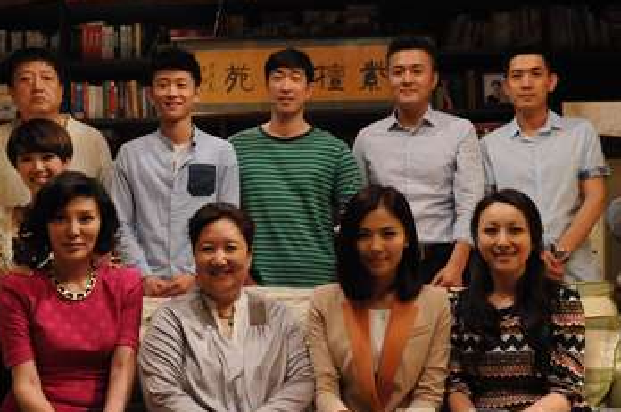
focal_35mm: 44
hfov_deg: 44.5
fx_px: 758
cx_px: 322
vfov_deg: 30.3
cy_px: 246
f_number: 3.2
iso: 2500
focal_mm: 24
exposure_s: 1/125
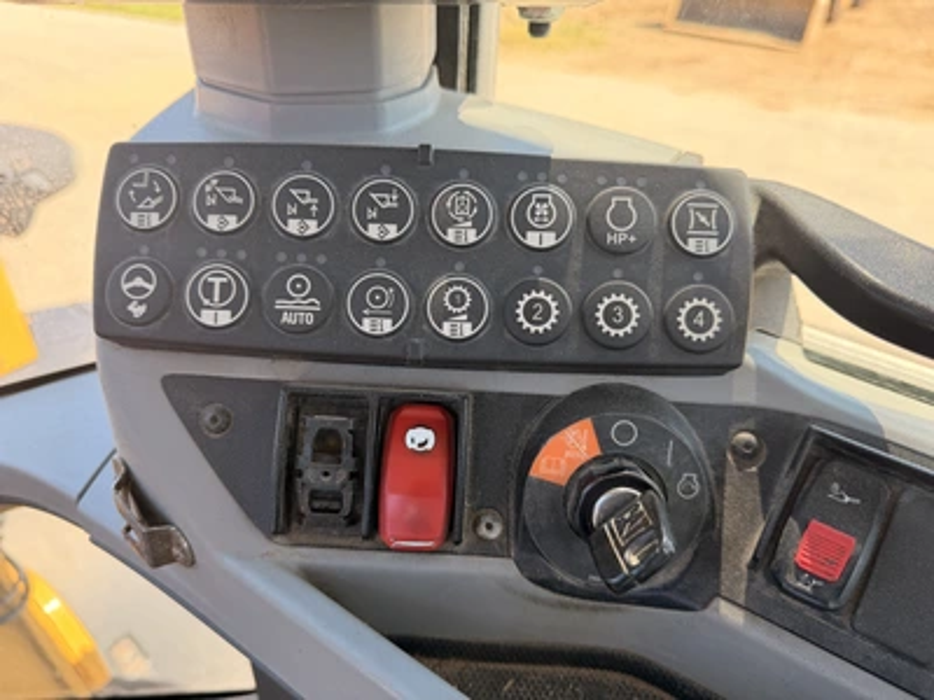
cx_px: 467
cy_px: 350
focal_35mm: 24
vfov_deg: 56.8
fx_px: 648
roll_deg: -0.9
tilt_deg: -33.6
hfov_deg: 71.6
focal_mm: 6.76
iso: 100
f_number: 1.78
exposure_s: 1/379
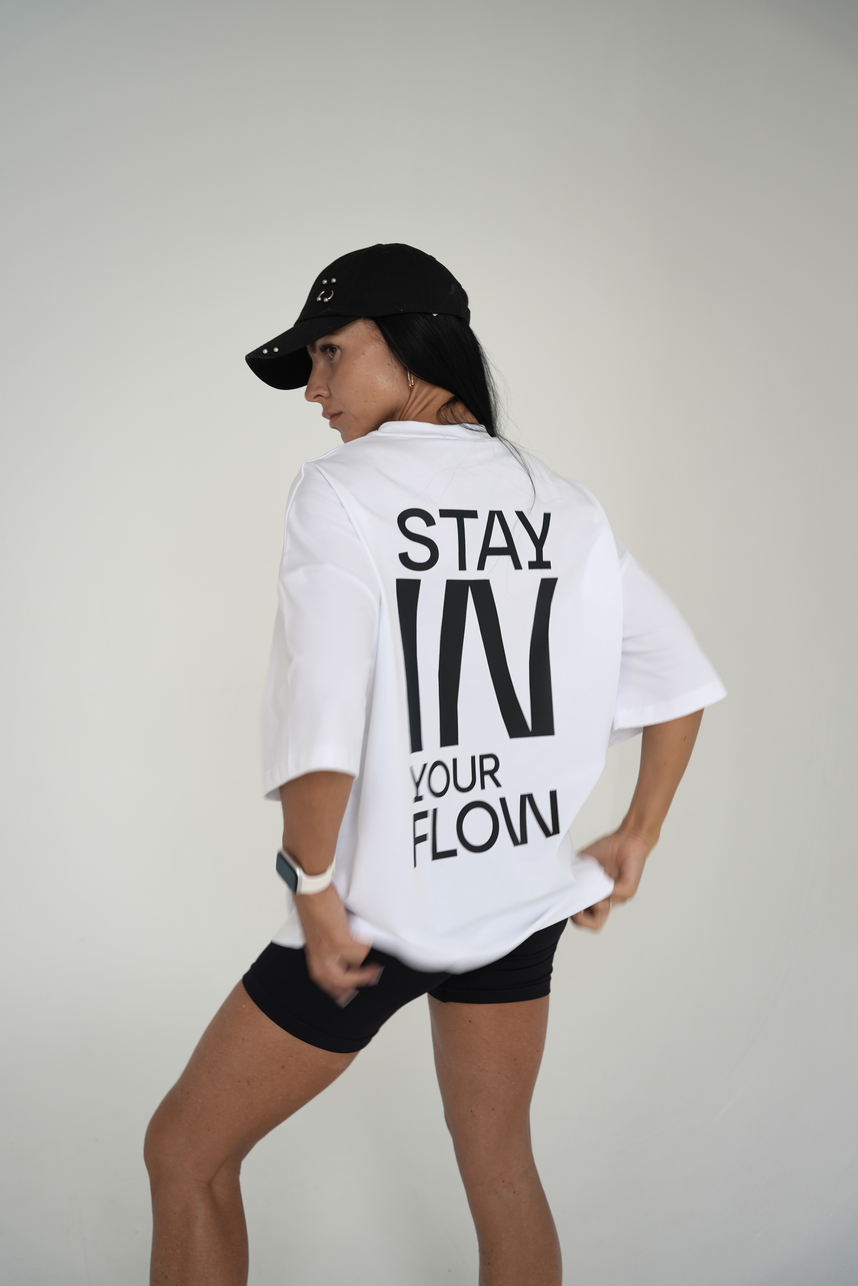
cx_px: 429
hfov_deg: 37.0
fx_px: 1283
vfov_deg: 53.3
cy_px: 643
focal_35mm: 36
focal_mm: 35.9
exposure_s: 1/50
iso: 100
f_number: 3.2
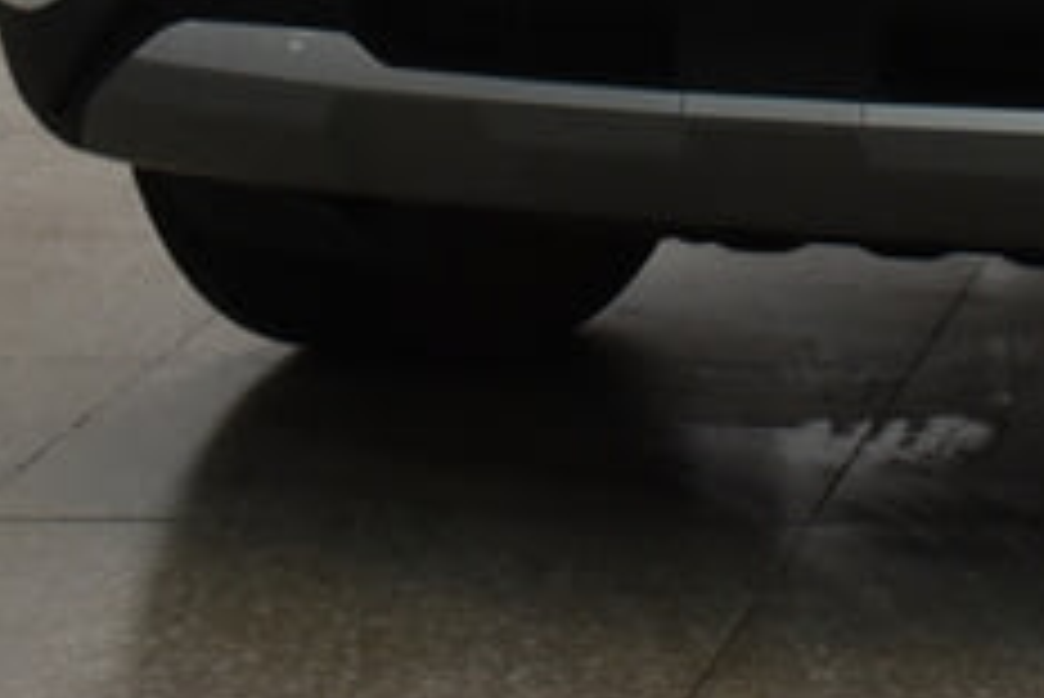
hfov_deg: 9.0
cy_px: -630
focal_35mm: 221
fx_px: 6413
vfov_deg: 6.1
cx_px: 1660
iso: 800
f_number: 7.1
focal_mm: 38
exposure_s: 1/60
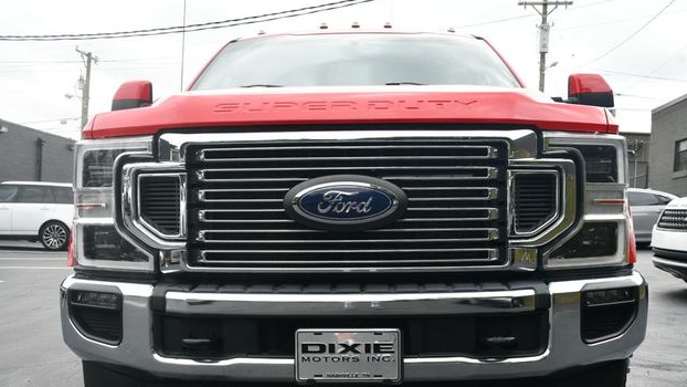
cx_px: 350
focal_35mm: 42
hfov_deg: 48.4
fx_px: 765
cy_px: 233
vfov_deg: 28.3
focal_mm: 26
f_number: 8
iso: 200
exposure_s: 1/250
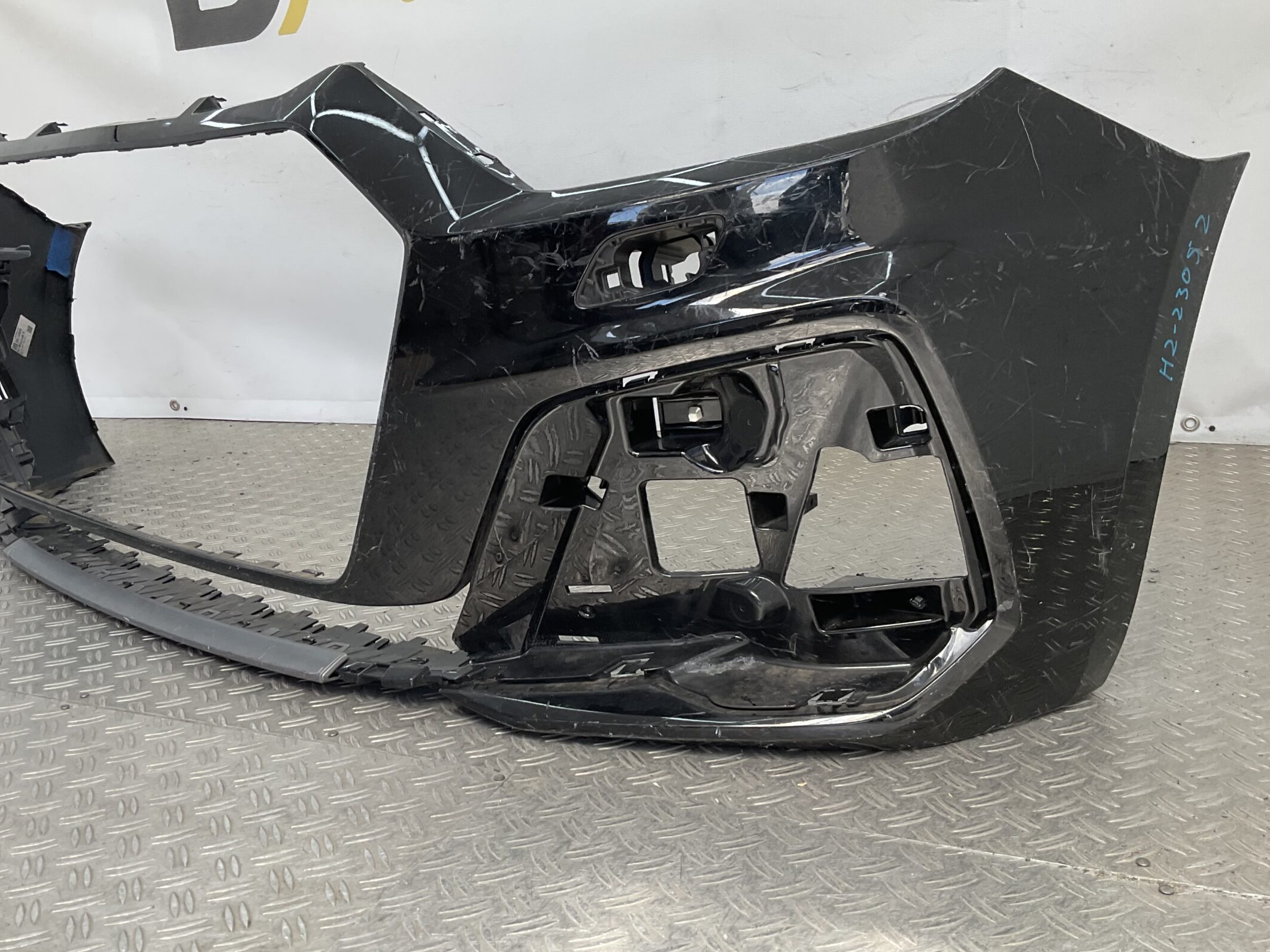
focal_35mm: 35
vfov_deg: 40.7
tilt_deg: -15.1
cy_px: 489
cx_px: 522
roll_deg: +3.5
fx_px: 1284
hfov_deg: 52.3
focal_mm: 3
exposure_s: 1/166
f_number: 1.8
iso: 16
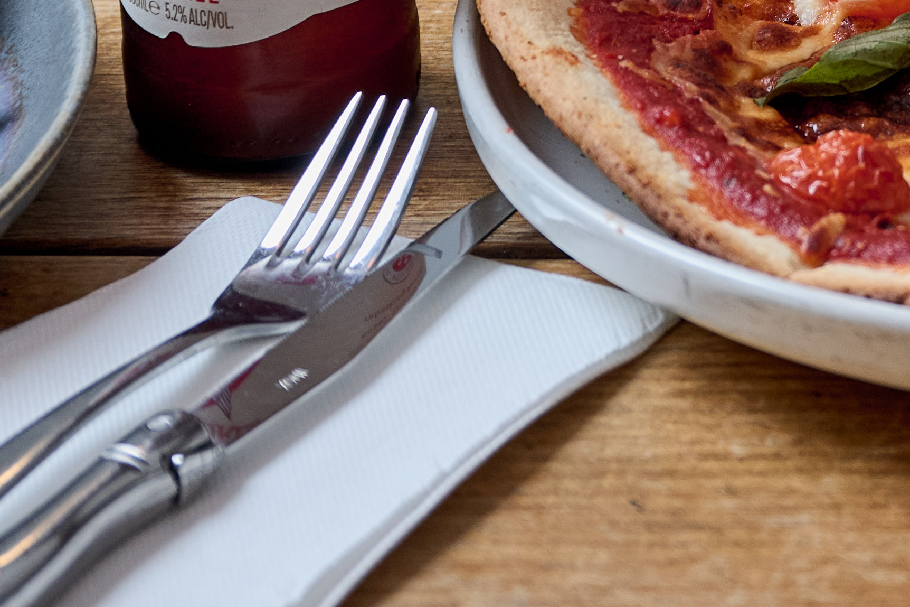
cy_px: -710
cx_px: 1229
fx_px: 4600
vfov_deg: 7.2
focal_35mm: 182
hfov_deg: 11.0
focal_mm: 38
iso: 320
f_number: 3.5
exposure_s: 1/100
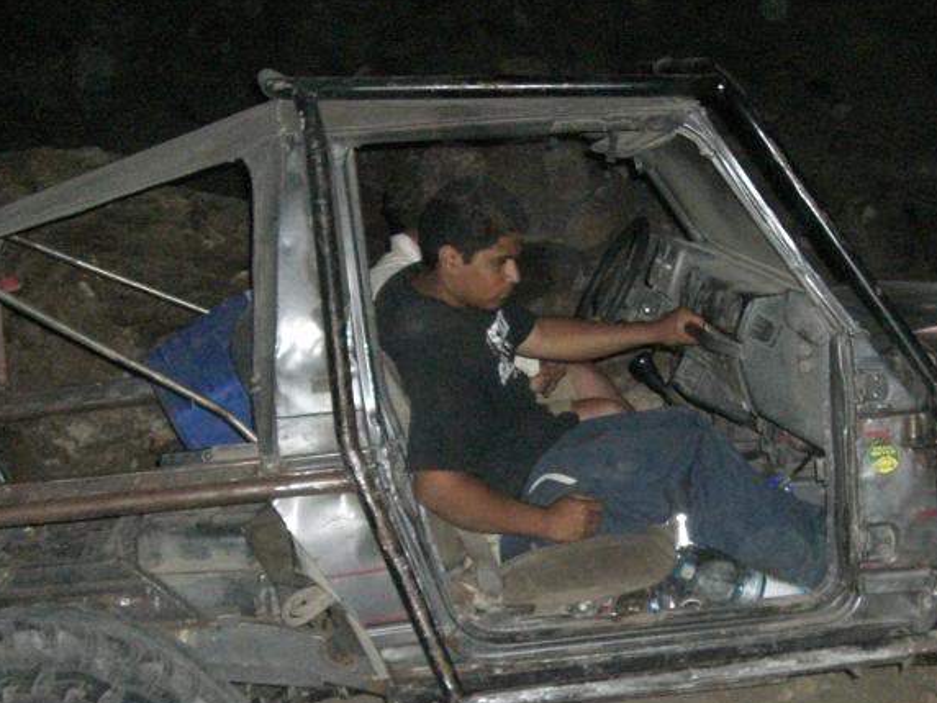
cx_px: 621
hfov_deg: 28.4
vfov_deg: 21.5
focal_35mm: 68
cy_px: 516
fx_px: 1841
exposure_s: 1/60
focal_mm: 6.2
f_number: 2.7
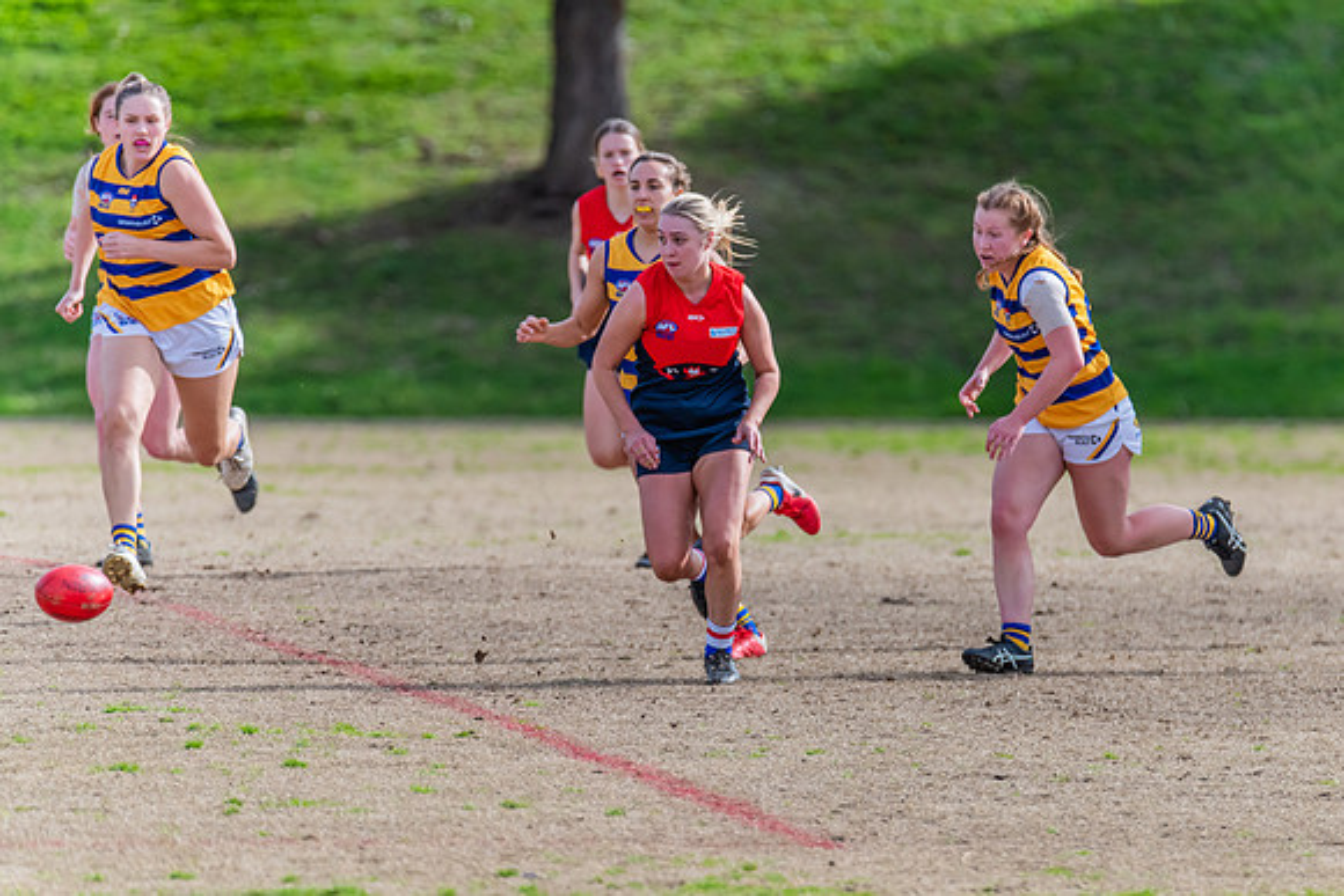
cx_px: 785
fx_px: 26209
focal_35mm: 702
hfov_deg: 2.9
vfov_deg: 2.0
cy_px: 500
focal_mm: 600
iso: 800
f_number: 6.3
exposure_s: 1/1600
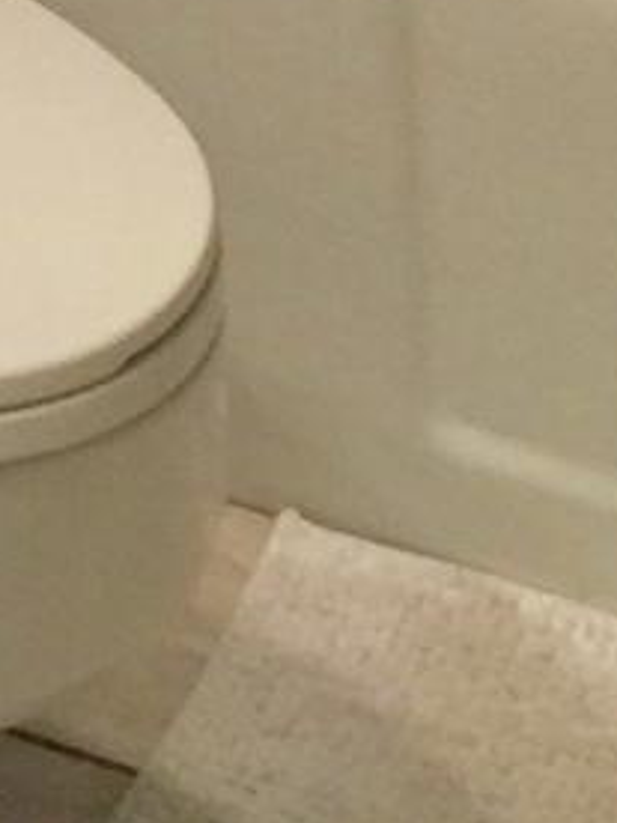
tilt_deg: -12.7
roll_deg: +0.8
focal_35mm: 210
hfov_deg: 6.9
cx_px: -393
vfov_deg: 7.9
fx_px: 4991
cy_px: -1786
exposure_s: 1/30
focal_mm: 4.15
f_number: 2.2
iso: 50
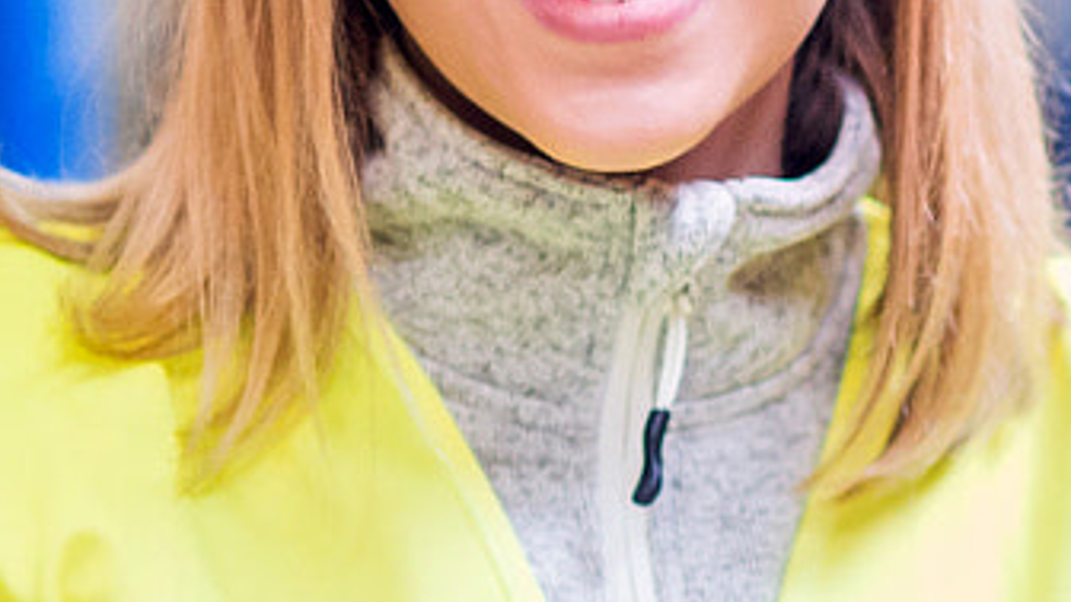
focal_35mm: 424
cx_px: 1096
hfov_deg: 5.1
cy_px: 234
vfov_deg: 2.9
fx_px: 12041
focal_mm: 85
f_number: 1.8
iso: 2000
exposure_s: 1/200
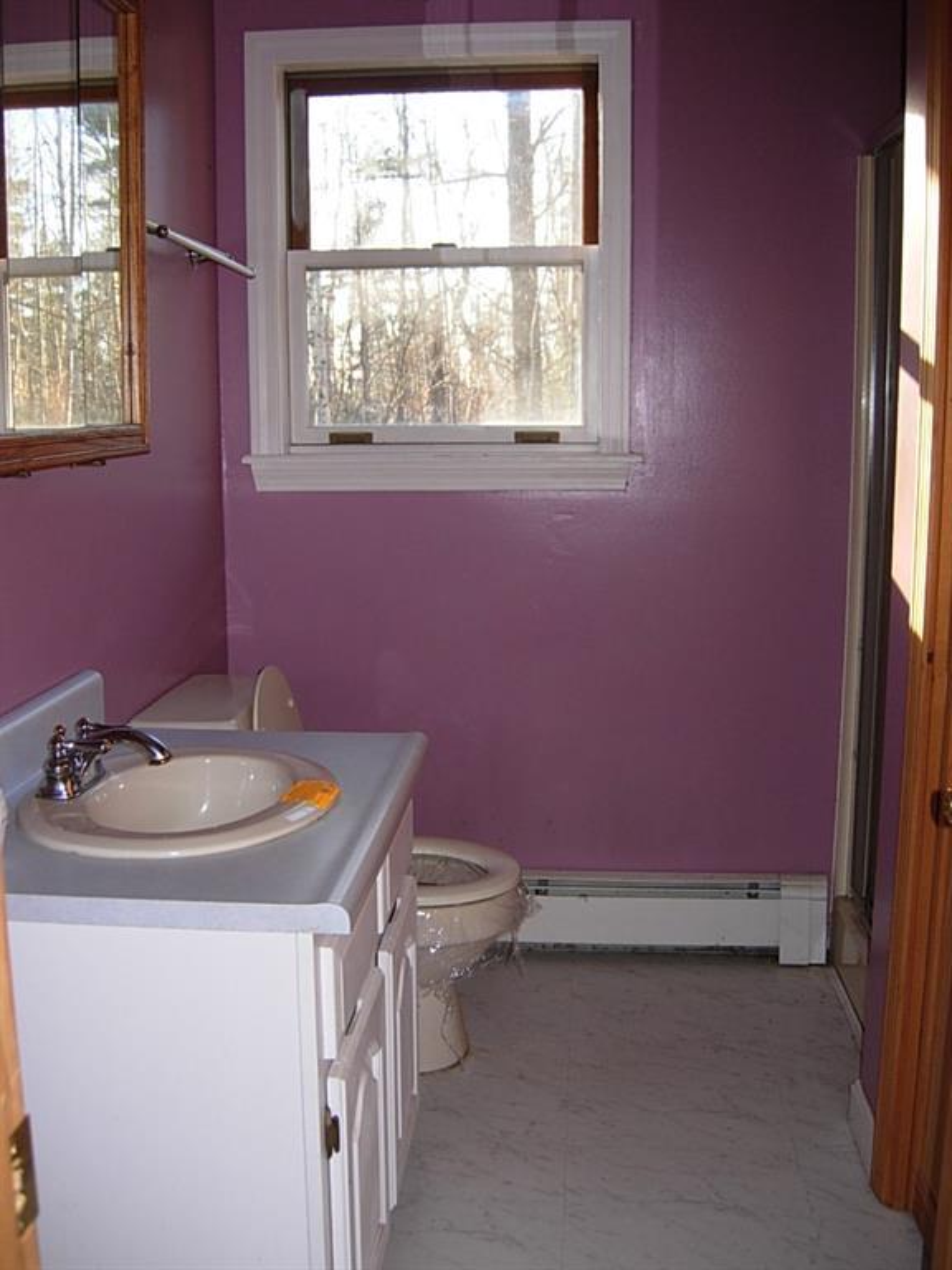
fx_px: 1320
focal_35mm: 36
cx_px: 476
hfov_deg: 39.7
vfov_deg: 51.4
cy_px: 635
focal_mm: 7.5
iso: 66
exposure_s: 1/60.4
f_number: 2.7
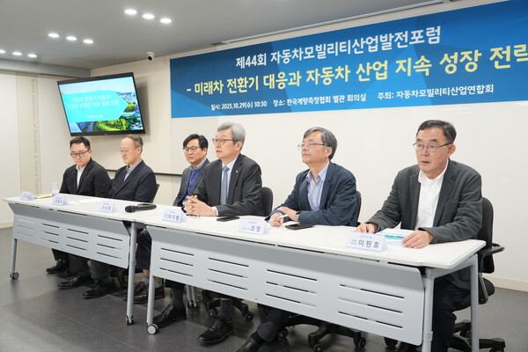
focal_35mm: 30
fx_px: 440
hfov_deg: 61.9
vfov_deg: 43.6
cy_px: 176
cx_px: 264
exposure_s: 1/30
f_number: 4
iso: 400
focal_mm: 30
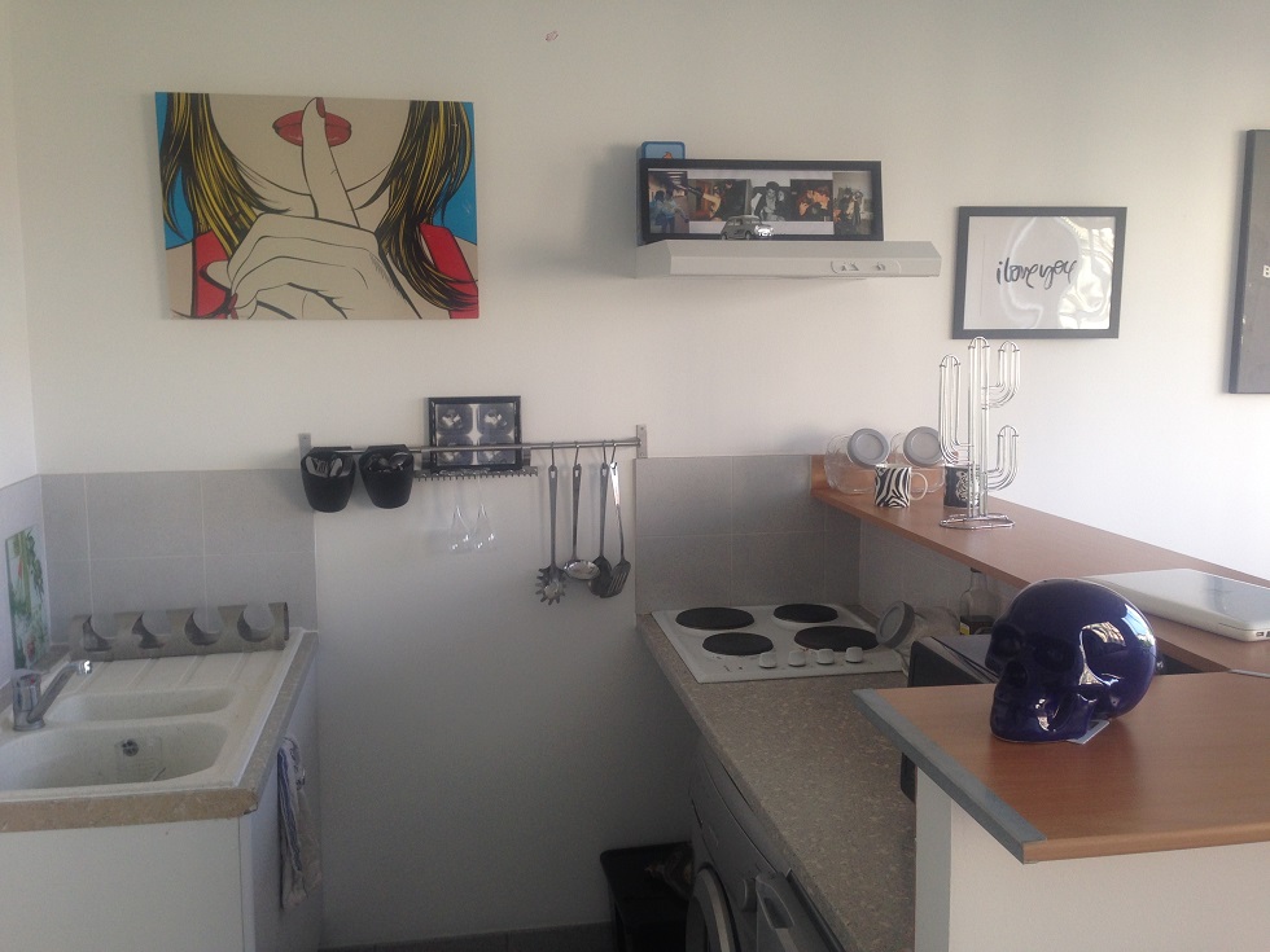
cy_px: 476
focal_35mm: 33
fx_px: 1211
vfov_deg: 42.9
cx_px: 635
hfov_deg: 55.4
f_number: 2.4
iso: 50
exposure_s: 1/60
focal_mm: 4.12
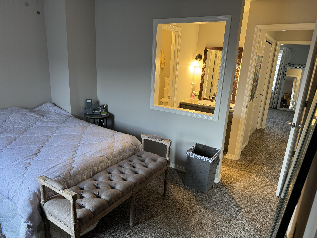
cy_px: 119
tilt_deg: -15.9
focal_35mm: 24
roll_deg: -3.4
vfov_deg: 56.8
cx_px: 158
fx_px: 220
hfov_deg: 71.6
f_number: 1.78
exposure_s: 1/60
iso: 160
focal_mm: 6.86
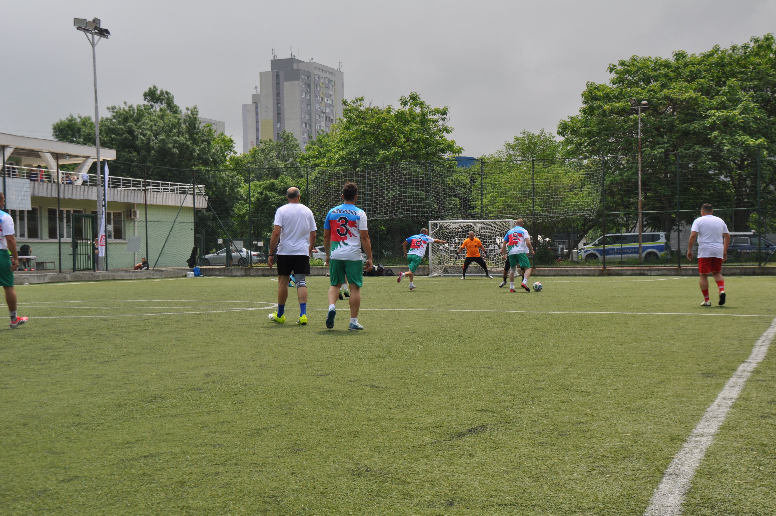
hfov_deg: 37.9
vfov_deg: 25.7
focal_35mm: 52
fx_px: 1130
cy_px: 258
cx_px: 388
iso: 200
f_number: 9
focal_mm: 35
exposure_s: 1/320
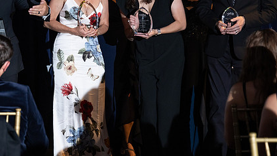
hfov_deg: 9.9
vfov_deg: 5.6
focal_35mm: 218
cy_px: 38
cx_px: 90
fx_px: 1601
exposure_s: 1/200
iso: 2500
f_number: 5
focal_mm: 150
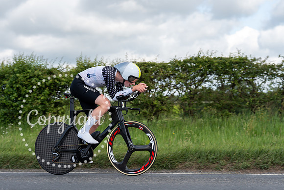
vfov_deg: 18.9
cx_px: 142
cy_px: 95
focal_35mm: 72
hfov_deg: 28.1
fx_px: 568
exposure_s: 1/1000
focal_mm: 72
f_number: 3.5
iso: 160
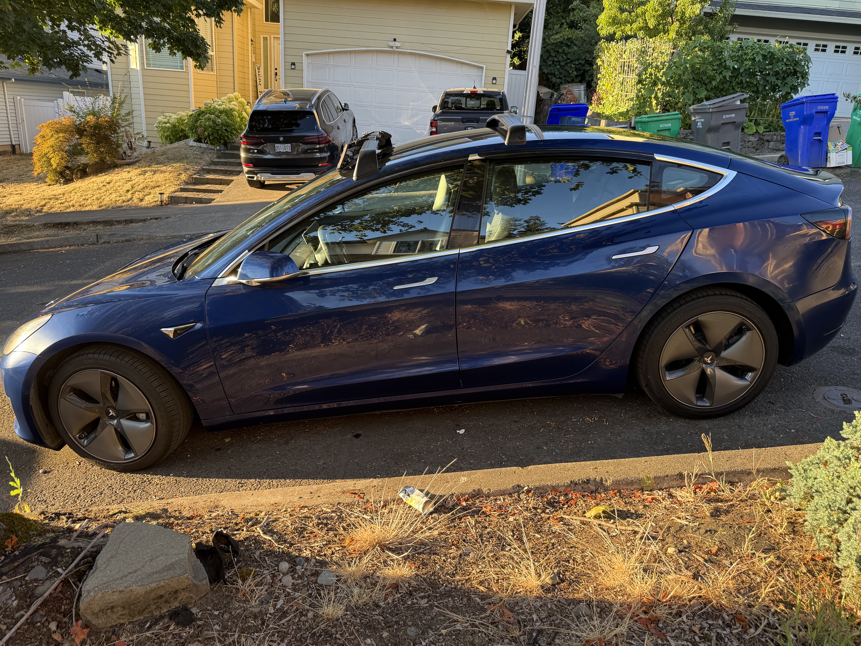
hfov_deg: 69.4
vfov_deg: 54.9
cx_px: 444
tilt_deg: -16.9
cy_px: 327
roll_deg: -4.6
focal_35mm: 25
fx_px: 622
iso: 80
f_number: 1.78
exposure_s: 1/218
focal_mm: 6.76
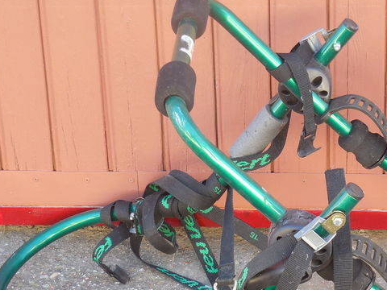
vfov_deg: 11.6
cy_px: 238
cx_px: 265
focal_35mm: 127
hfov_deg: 15.5
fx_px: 1420
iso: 125
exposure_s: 1/40
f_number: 4.3
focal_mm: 11
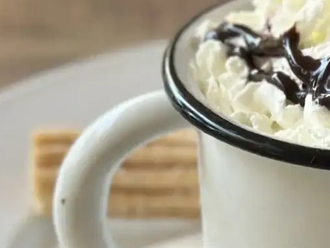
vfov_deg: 8.1
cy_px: 232
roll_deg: -2.1
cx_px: 391
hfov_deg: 10.7
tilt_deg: -31.4
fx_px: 1736
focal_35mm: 182
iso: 80
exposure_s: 1/393
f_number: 1.78
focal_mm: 6.86
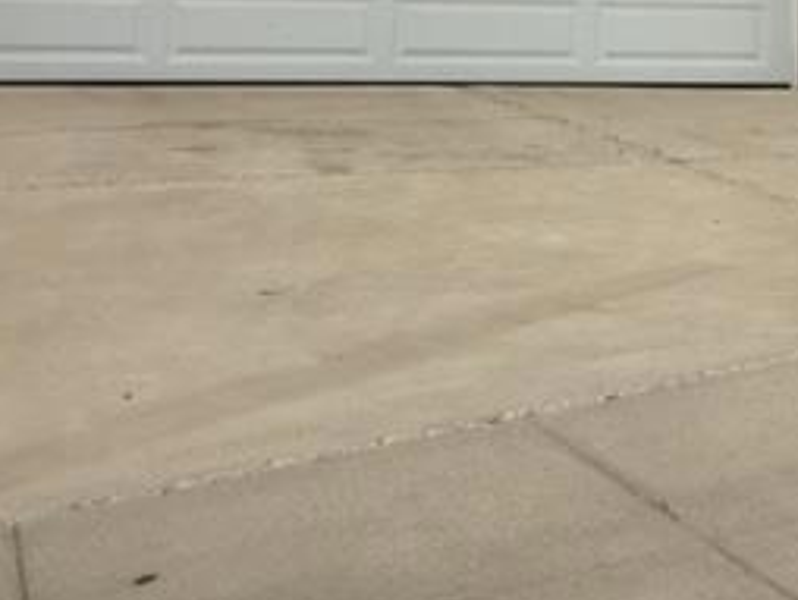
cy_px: -132
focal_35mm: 73
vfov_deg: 19.0
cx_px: 719
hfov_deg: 25.8
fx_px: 1684
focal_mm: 4.15
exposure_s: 1/3597
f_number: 2.2
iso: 32
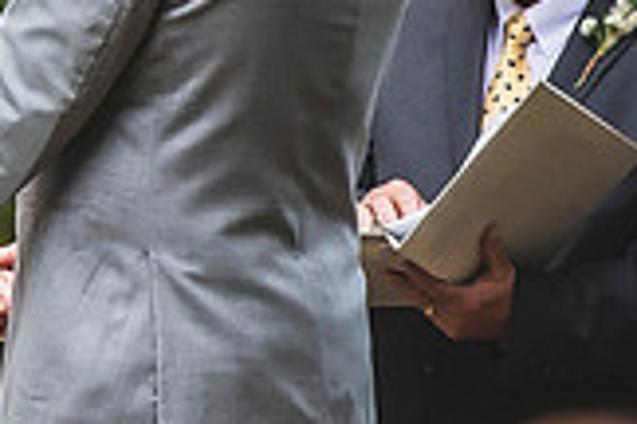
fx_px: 12633
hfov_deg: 2.9
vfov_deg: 1.9
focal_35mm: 714
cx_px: -385
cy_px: -151
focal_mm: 200
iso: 640
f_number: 2.8
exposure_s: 1/640
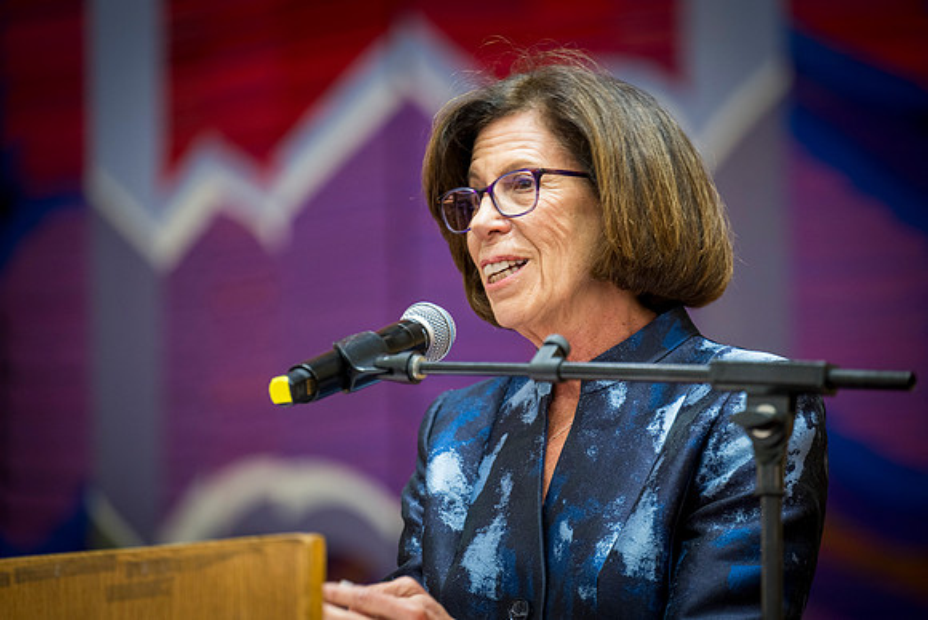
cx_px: 501
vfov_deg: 6.4
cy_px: 310
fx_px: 5573
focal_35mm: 216
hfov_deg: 9.5
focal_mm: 200
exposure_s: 1/60
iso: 800
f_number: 2.8
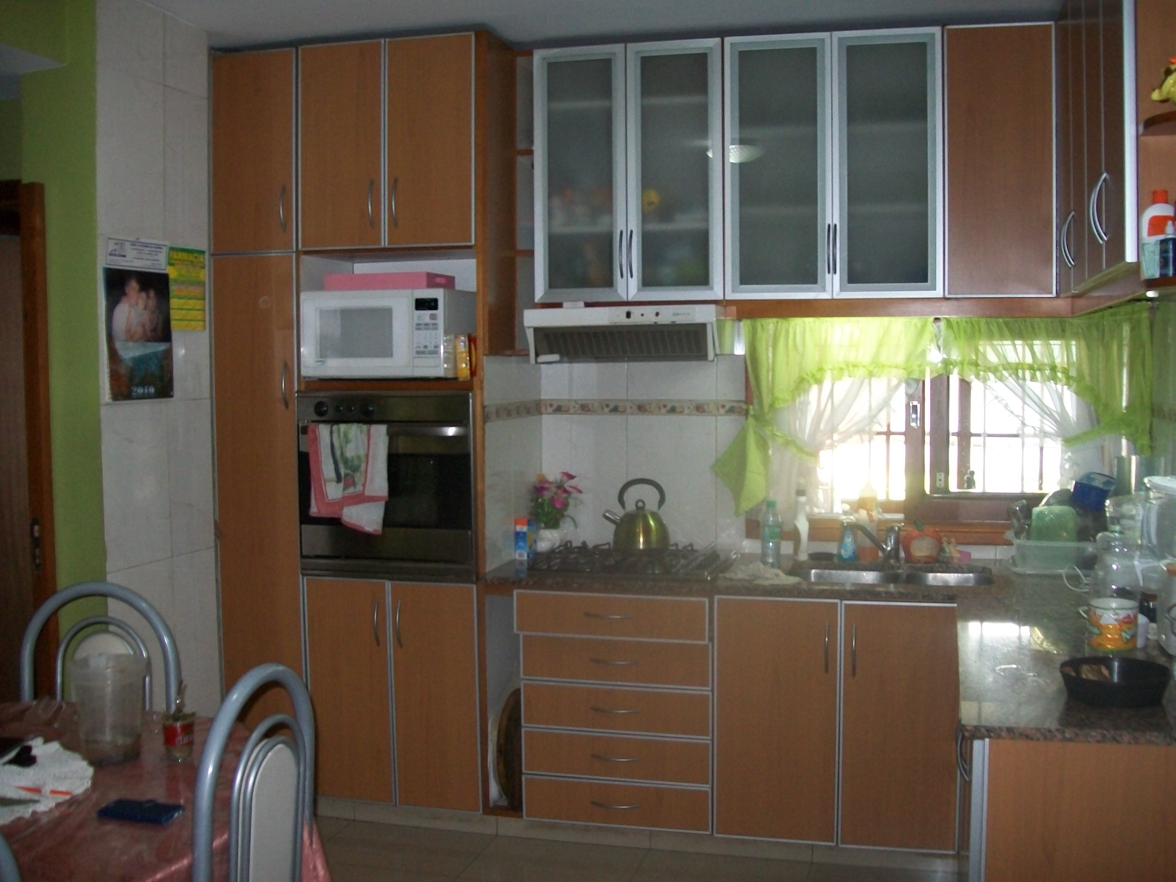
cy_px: 441
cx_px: 588
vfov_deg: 39.7
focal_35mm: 36
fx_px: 1223
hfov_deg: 51.4
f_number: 2.7
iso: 160
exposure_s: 1/30
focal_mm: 6
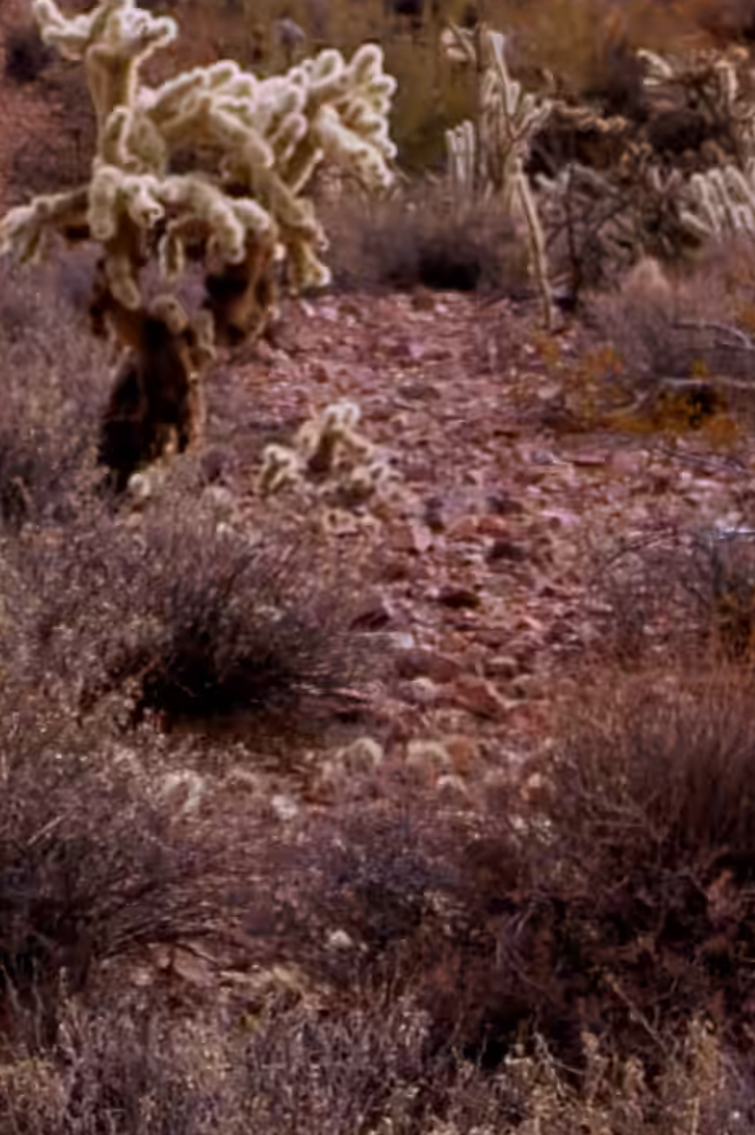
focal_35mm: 180
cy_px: -665
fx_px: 5670
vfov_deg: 10.9
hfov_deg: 7.5
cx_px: -236
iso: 200
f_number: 3.5
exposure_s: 1/2500
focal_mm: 28
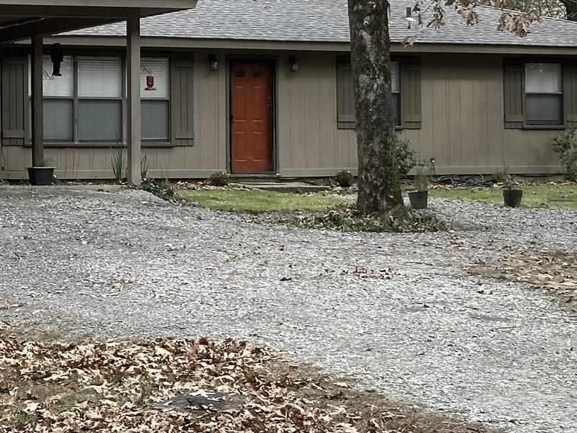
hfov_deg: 15.6
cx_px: 92
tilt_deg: +1.5
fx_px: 2084
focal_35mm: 125
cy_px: 135
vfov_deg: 11.8
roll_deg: +1.1
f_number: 1.78
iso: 64
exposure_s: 1/358
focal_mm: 6.86
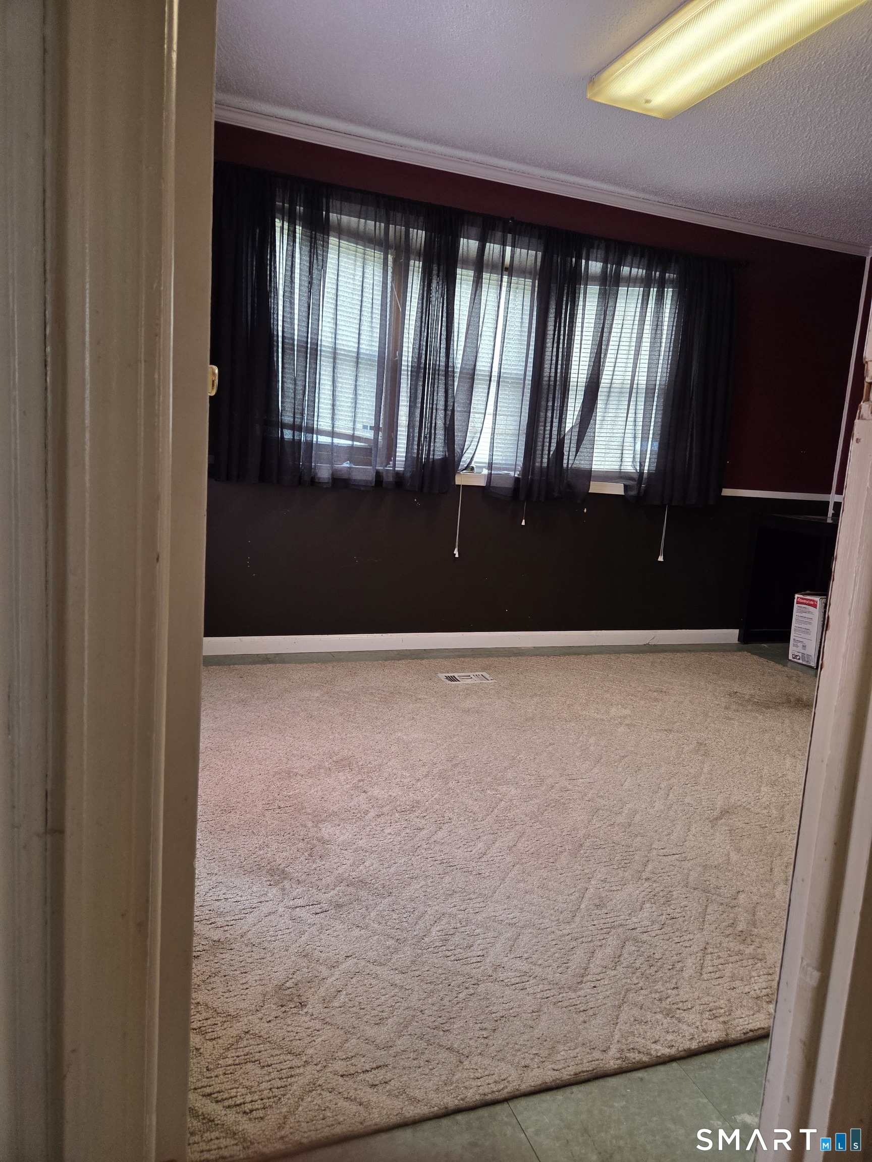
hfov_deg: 58.9
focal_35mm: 23
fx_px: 773
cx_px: 436
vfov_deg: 73.9
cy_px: 581
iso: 200
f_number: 1.8
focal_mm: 5.4
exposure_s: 1/120
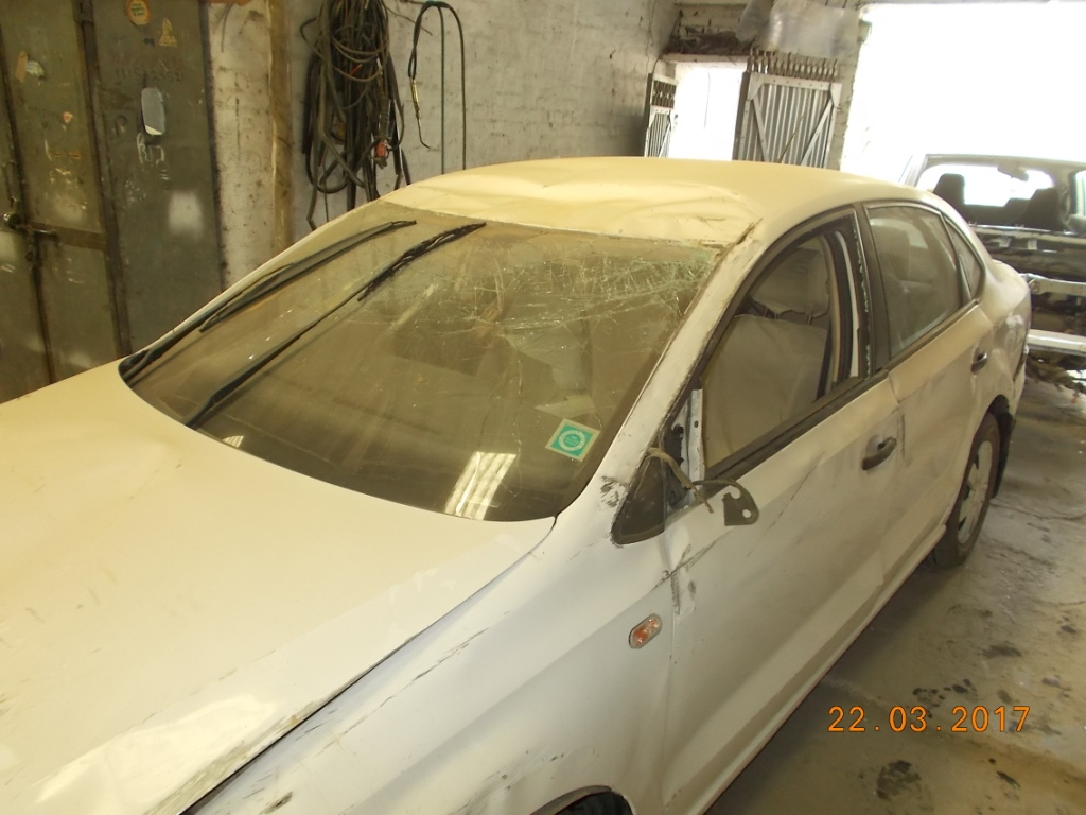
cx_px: 543
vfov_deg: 53.1
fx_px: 816
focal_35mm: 26
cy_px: 408
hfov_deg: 67.3
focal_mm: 4.6
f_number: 3.2
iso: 200
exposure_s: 1/25
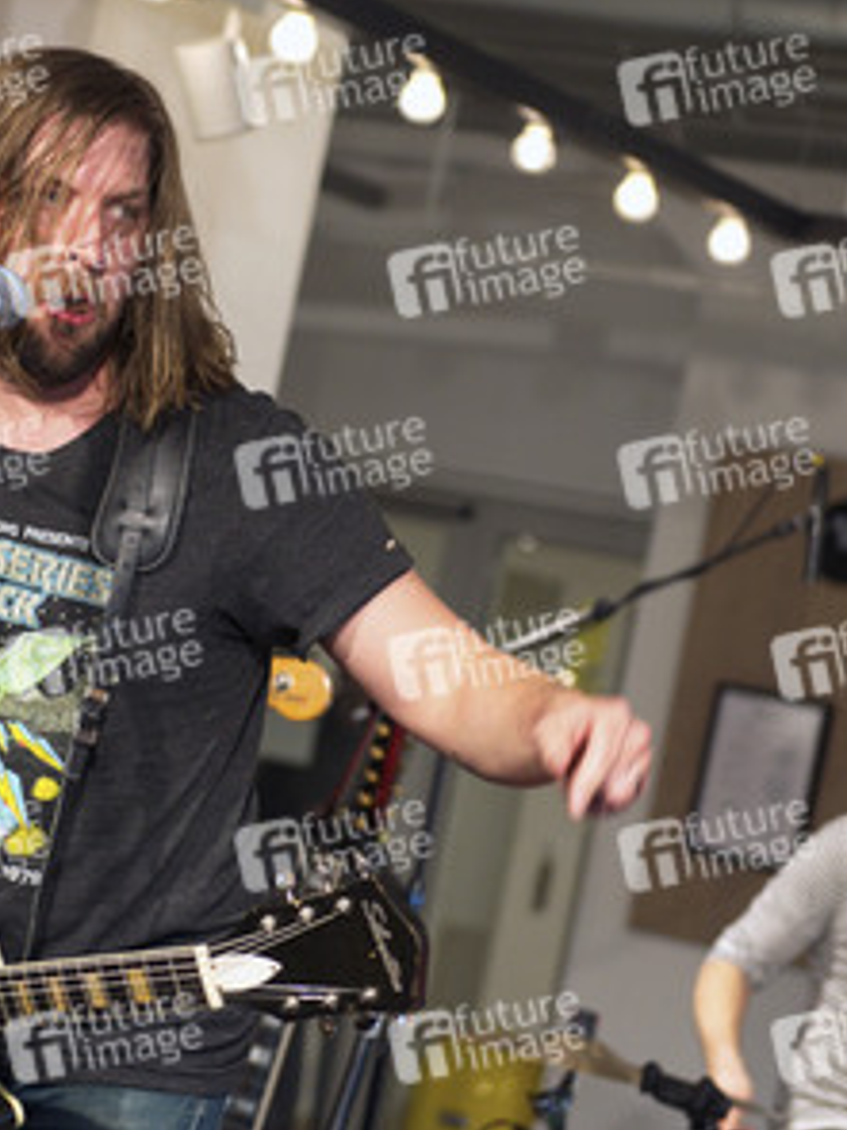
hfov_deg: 15.9
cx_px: 0
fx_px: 2971
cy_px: 559
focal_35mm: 91
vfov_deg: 21.5
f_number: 3.5
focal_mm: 62
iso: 1600
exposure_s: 1/200
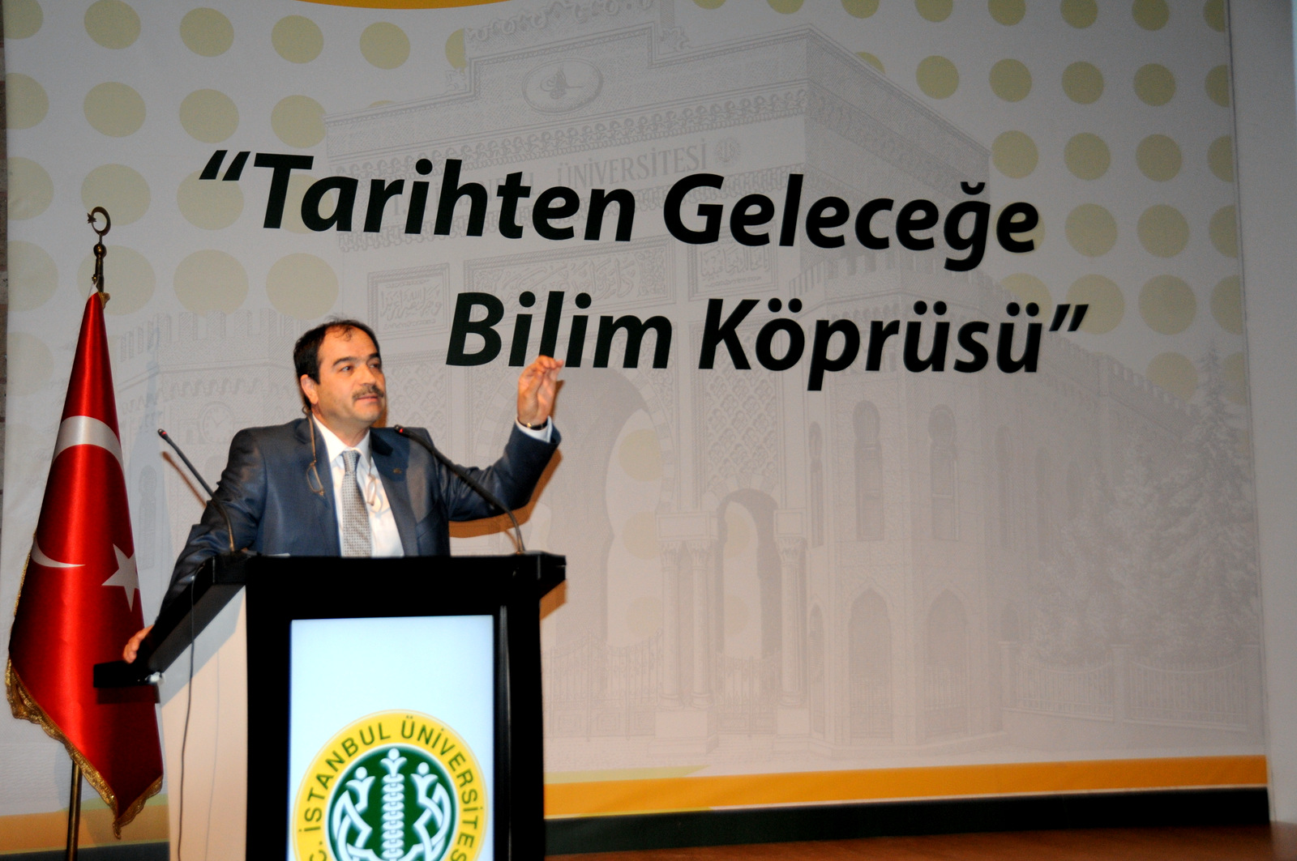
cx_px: 648
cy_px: 430
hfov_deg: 41.2
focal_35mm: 48
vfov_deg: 28.0
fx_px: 1727
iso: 640
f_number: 4.5
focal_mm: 32
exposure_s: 1/60
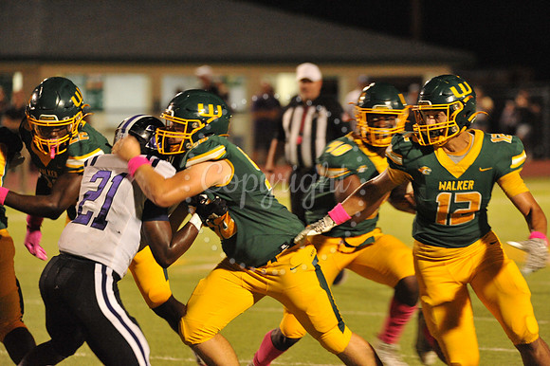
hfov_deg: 6.4
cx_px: 275
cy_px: 183
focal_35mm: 320
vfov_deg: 4.3
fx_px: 4886
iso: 6400
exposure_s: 1/160
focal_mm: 320
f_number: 6.3
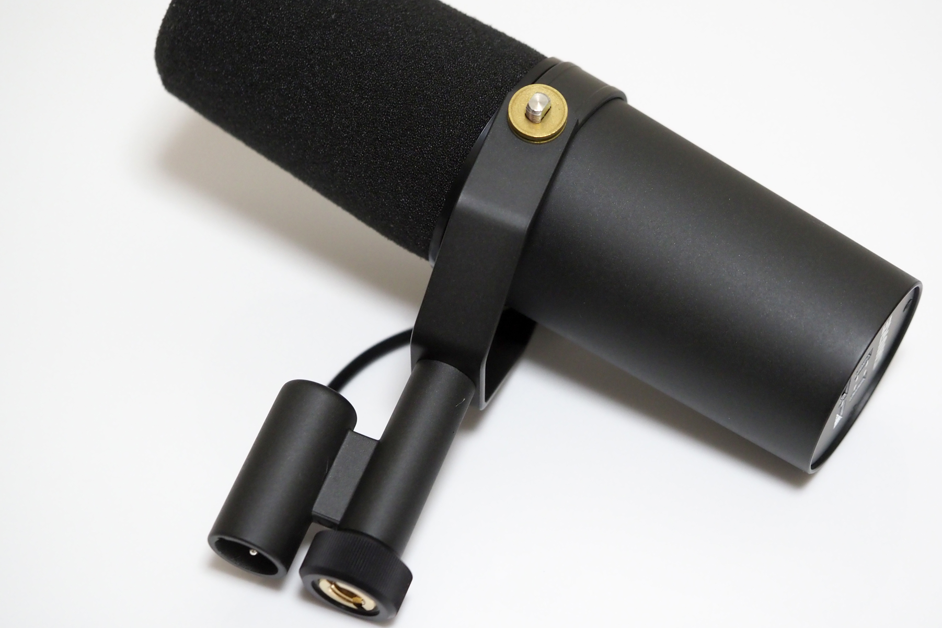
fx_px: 3480
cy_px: 270
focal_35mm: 133
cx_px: 500
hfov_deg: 15.4
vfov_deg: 10.3
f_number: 2.8
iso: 1600
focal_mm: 60
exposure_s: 1/125
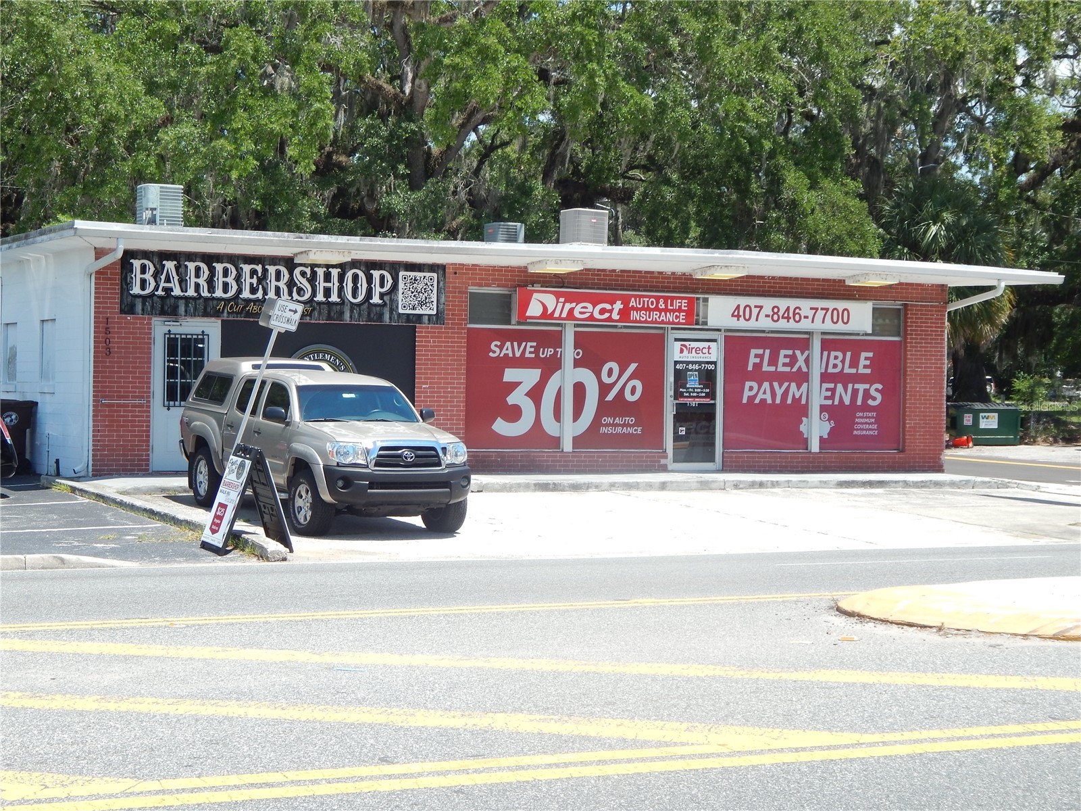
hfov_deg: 28.2
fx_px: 2155
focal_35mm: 69
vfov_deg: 21.3
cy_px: 406
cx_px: 540
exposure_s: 1/500
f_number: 4.1
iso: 125
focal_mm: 12.3
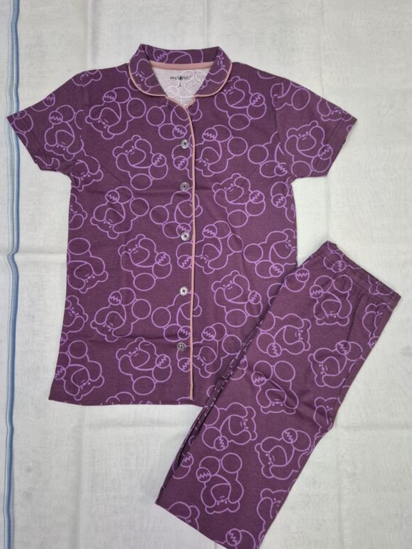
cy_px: 273
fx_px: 381
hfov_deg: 56.8
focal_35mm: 24
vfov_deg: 71.6
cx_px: 207
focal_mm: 5.4
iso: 1250
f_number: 1.8
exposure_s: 1/100
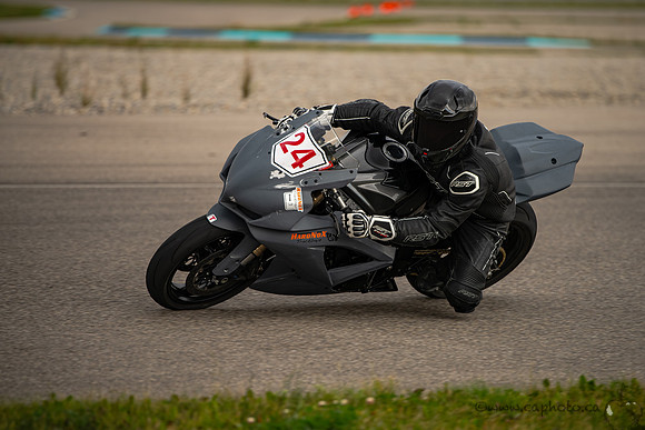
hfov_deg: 9.2
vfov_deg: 6.1
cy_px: 215
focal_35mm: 224
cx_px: 361
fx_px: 4013
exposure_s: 1/1250
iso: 110
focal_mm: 200
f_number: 2.8
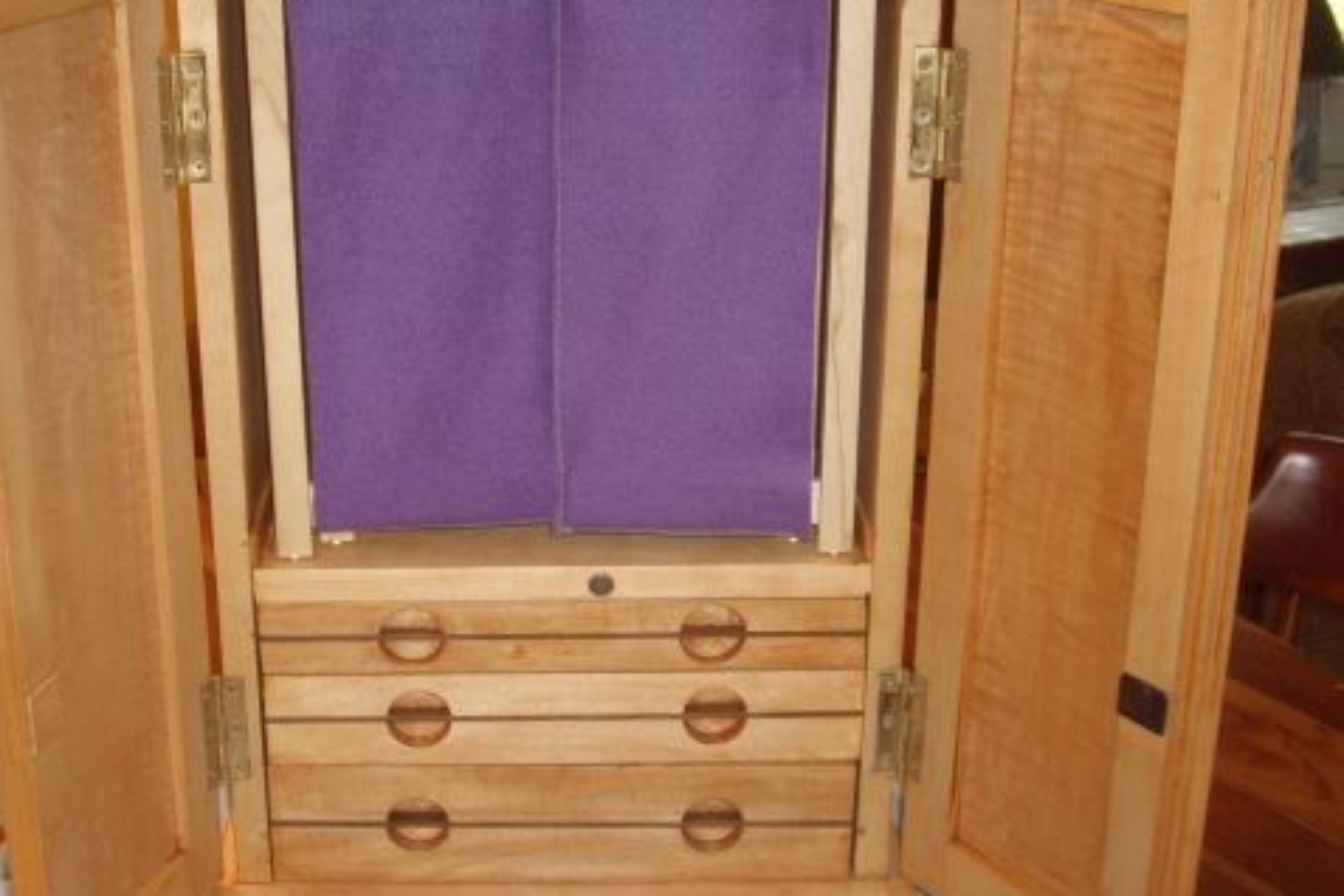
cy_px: 544
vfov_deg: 25.5
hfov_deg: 37.4
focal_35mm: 53
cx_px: 578
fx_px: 1979
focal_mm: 7.9
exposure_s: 1/40
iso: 200
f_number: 2.8
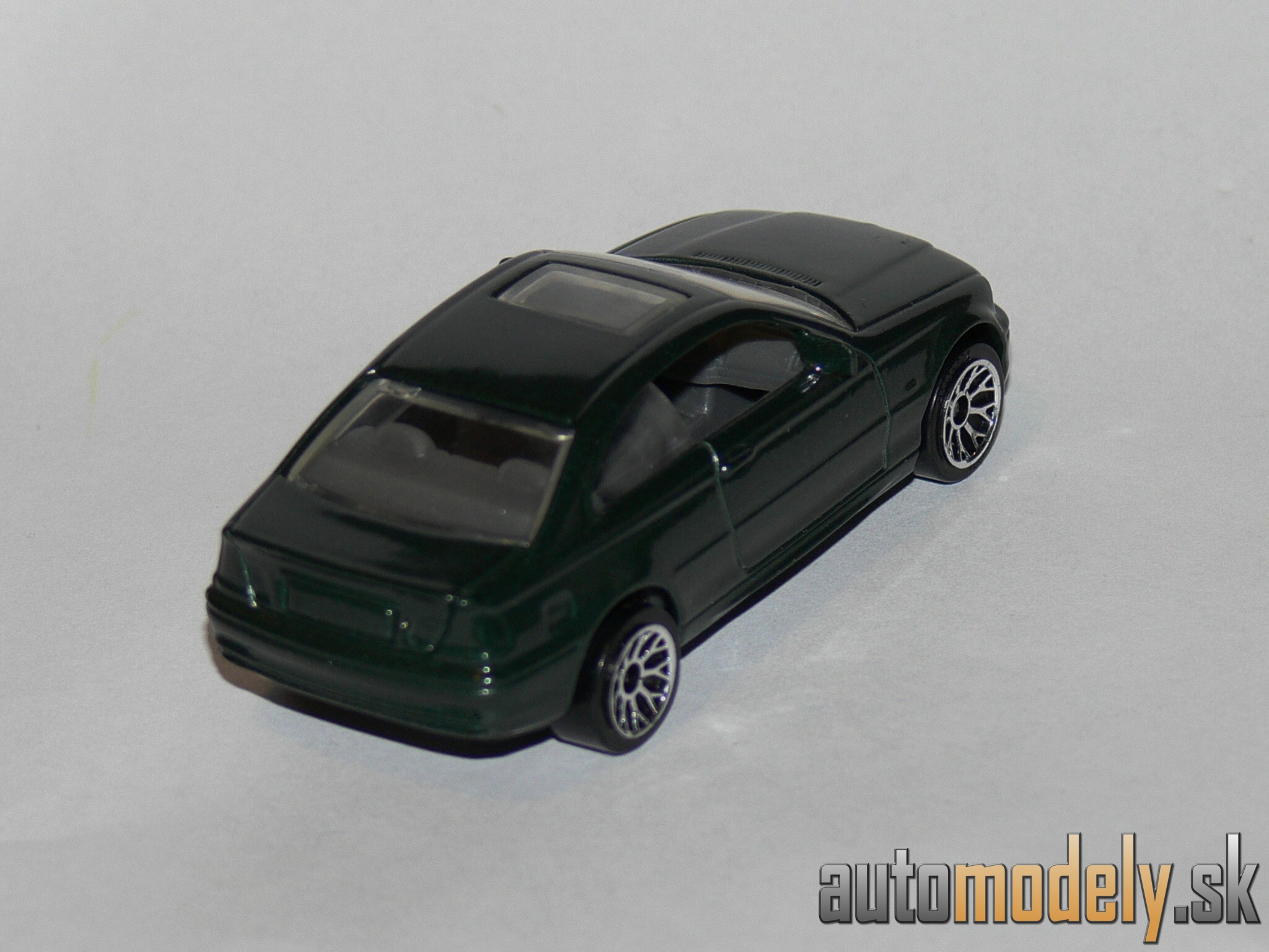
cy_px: 476
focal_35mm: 202
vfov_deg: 7.4
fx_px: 7405
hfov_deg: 9.8
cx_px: 634
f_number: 3.6
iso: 100
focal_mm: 26.8
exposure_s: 1/30
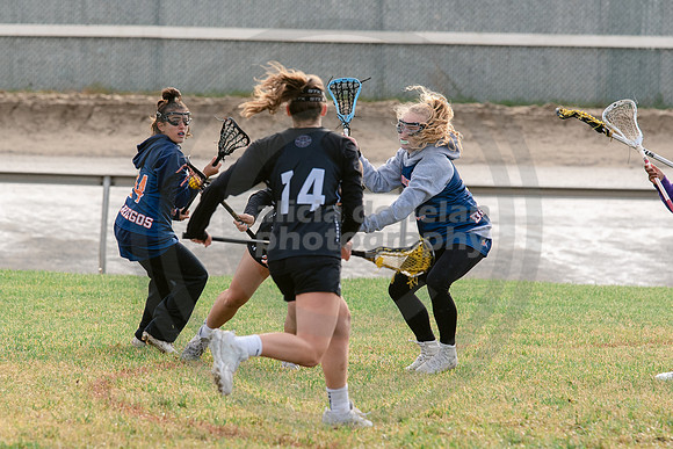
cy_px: 265
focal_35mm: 369
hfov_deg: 5.6
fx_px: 6904
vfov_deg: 3.7
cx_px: 284
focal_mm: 200
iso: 400
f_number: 5
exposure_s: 1/1600
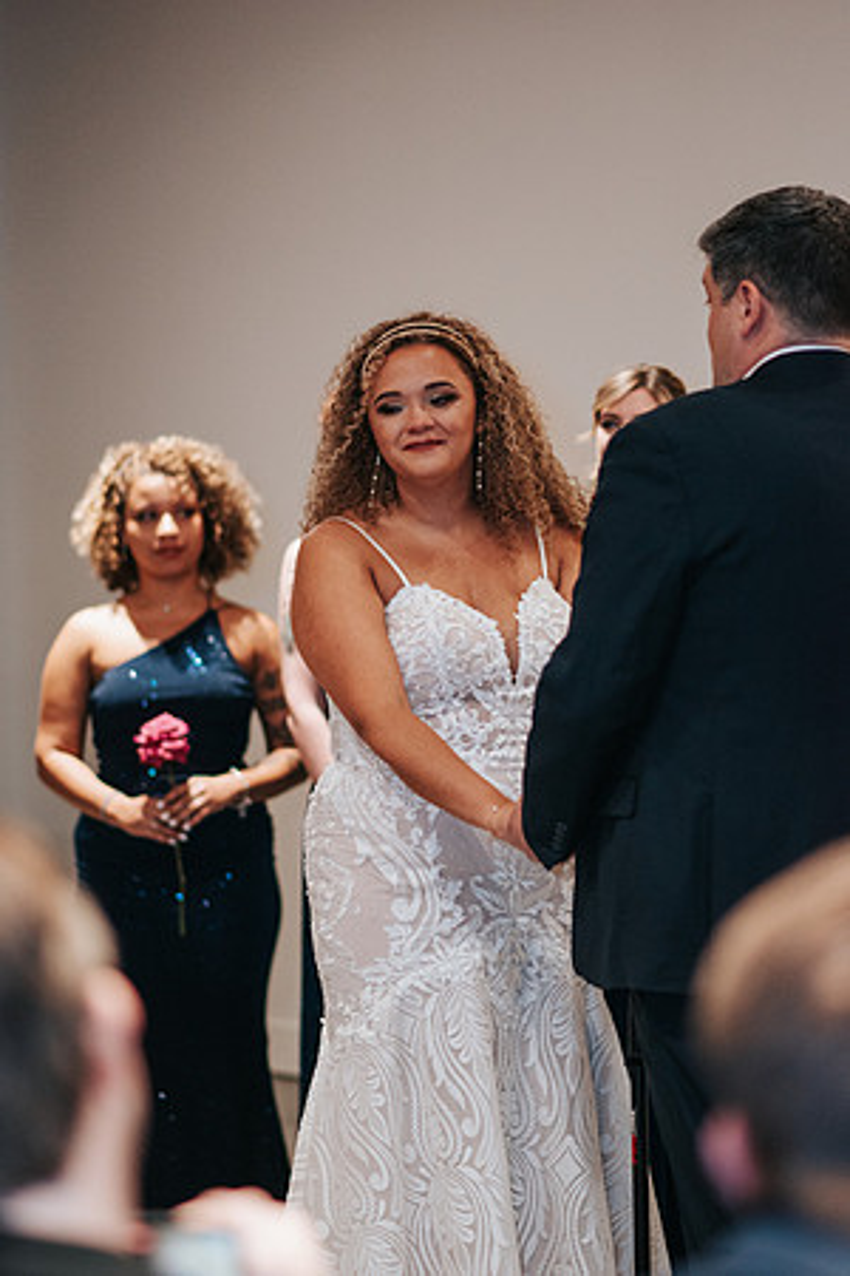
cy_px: 638
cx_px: 425
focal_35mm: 128
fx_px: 4515
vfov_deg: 16.1
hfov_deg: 10.8
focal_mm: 85
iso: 800
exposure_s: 1/160
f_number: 1.8
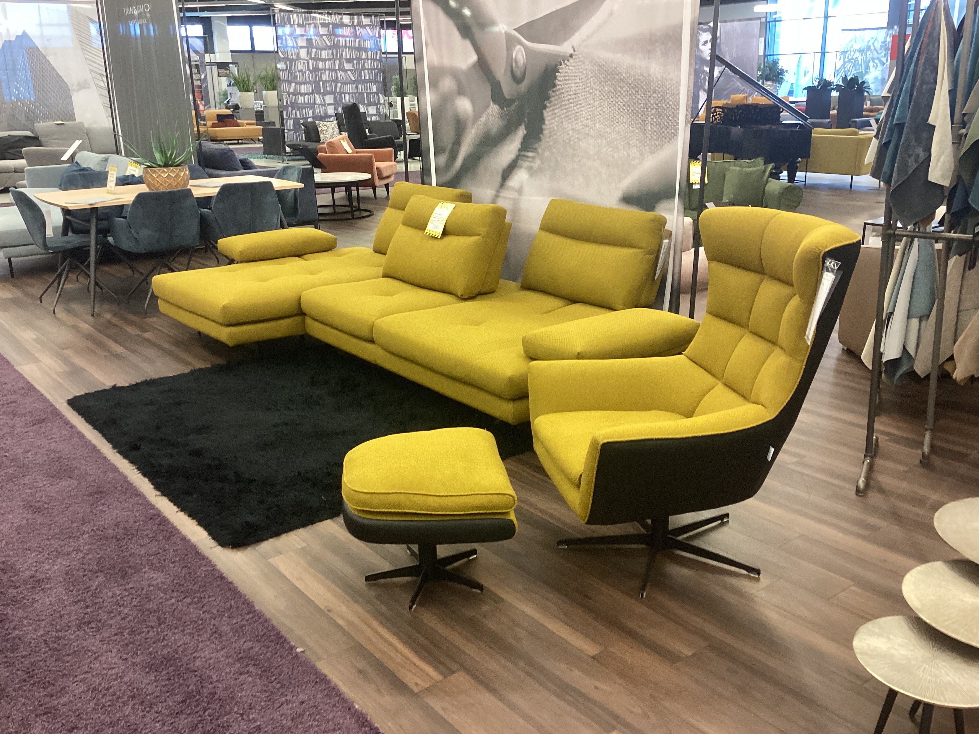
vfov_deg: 44.2
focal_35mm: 32
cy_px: 360
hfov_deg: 56.8
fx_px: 905
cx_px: 497
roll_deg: +0.2
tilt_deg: -18.9
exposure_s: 1/60
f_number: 2.4
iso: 200
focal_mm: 3.3
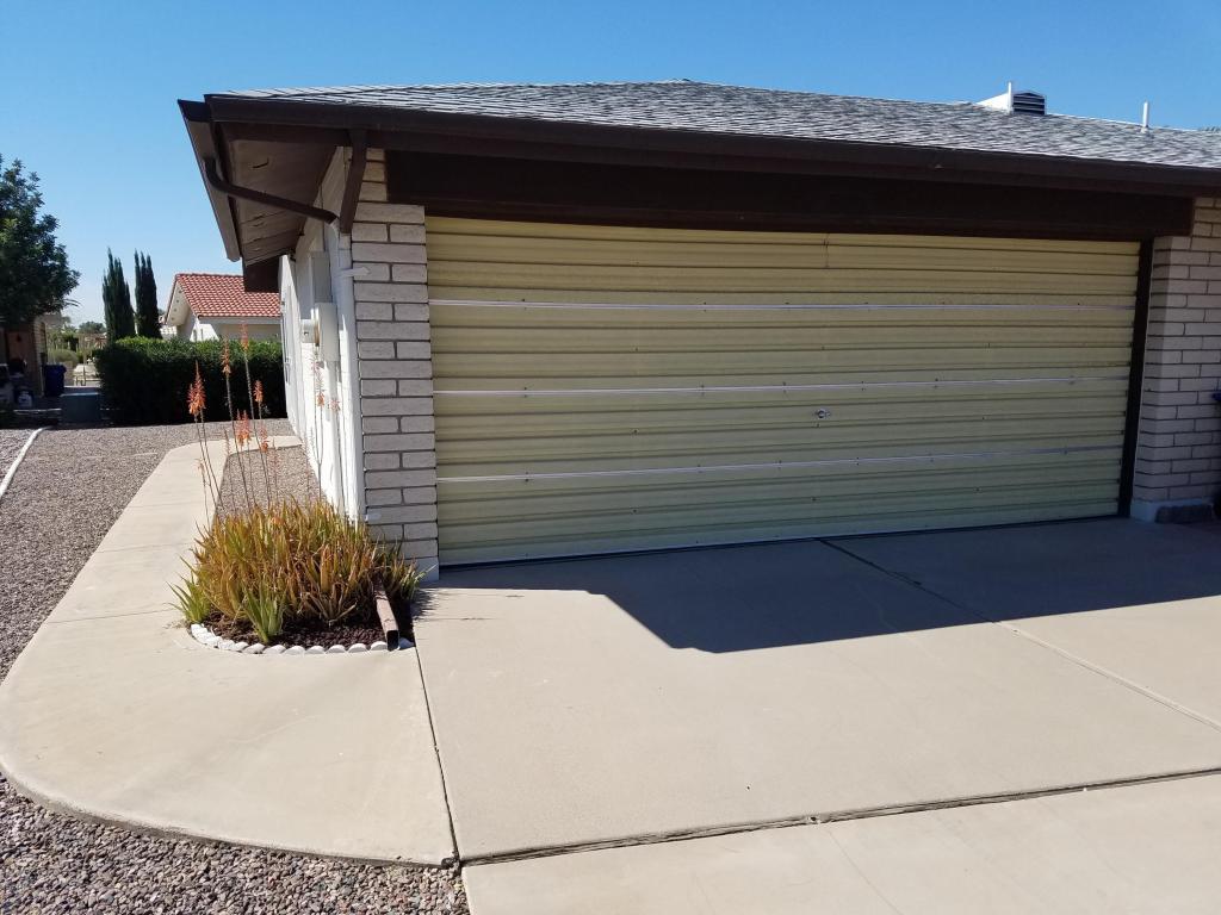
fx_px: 917
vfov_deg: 53.1
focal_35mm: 26
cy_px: 458
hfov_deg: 67.3
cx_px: 610
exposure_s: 1/2656
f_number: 1.7
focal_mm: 4.2
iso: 50
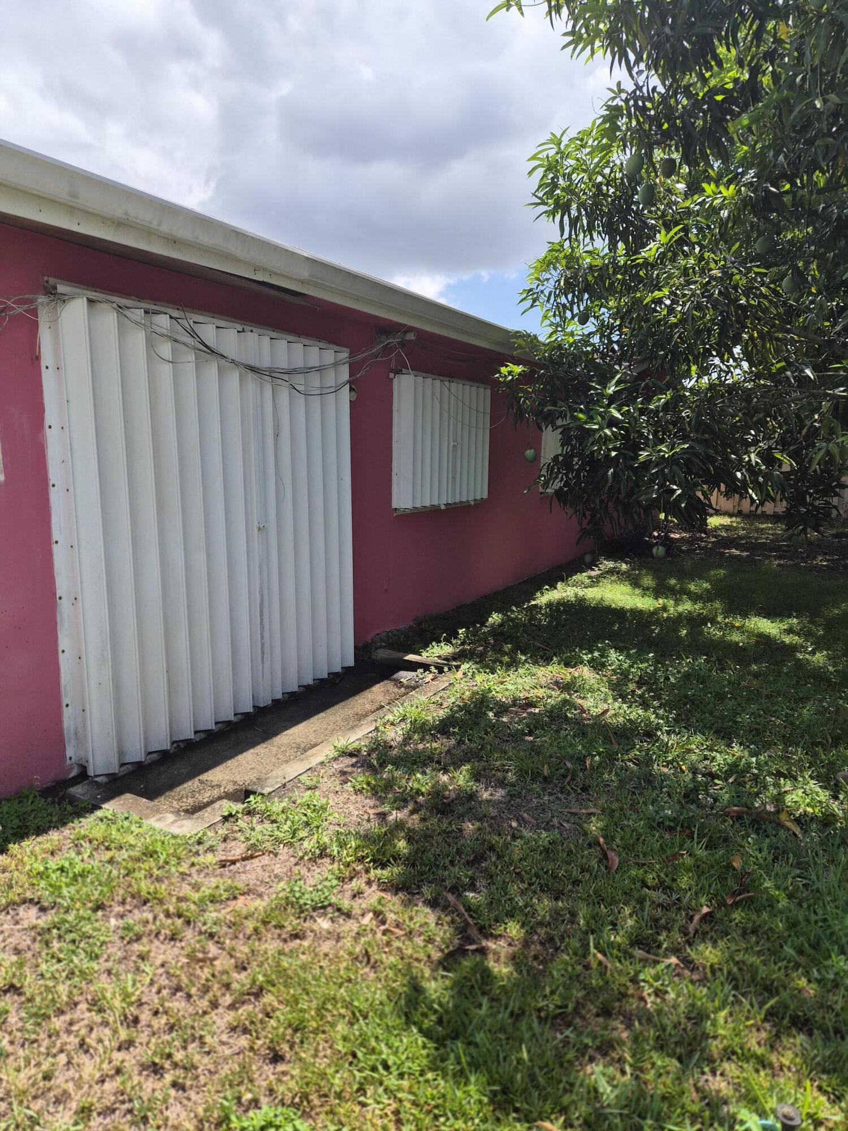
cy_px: 566
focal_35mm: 23
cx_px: 424
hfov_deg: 58.9
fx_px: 751
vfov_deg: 73.9
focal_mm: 5.4
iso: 80
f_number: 1.8
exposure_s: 1/4048
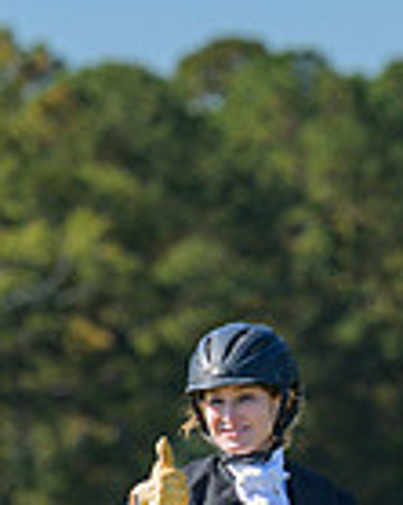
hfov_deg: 2.0
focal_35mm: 755
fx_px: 11269
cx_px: 481
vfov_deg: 2.6
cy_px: 722
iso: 200
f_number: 4
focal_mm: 135
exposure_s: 1/800
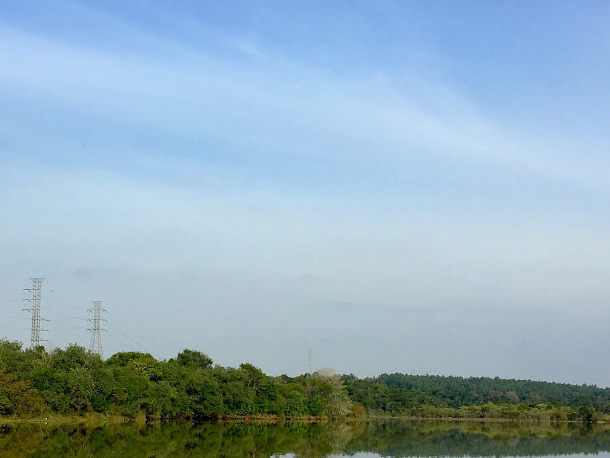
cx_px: 243
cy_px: 327
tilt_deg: +5.9
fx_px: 898
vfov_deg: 28.2
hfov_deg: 37.4
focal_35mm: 51
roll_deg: -1.6
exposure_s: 1/1464
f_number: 2.2
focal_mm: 4.15
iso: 32
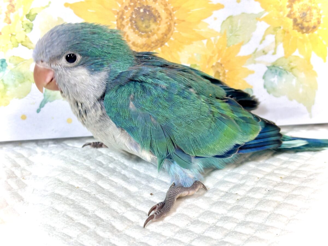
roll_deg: -0.3
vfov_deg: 28.0
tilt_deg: -24.3
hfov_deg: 36.8
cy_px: 123
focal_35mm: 52
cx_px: 164
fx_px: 493
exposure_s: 1/50
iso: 40
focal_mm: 5.96
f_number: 1.6
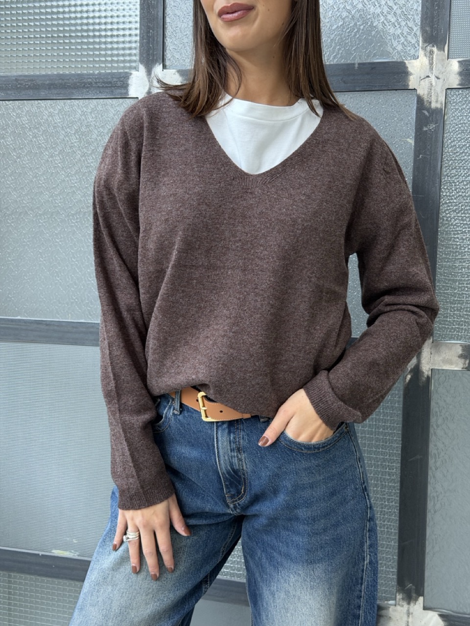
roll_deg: -0.7
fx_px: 869
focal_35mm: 48
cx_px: 235
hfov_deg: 30.3
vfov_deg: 39.7
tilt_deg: -4.9
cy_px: 313
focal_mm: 6.76
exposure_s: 1/40
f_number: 1.78
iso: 320
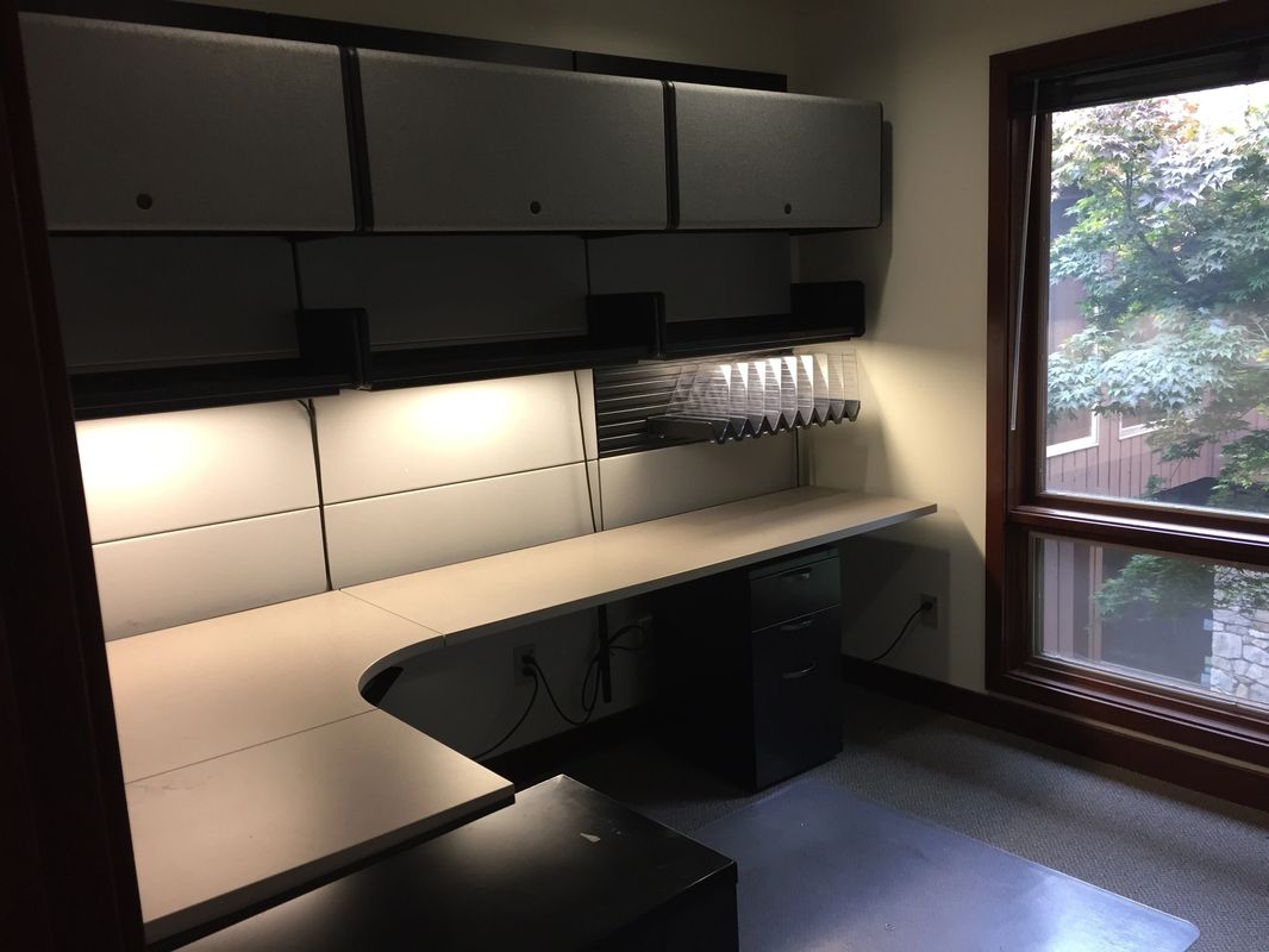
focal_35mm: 29
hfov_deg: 61.6
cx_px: 634
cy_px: 476
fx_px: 1063
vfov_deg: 48.2
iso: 64
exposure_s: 1/30
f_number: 2.2
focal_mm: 4.15
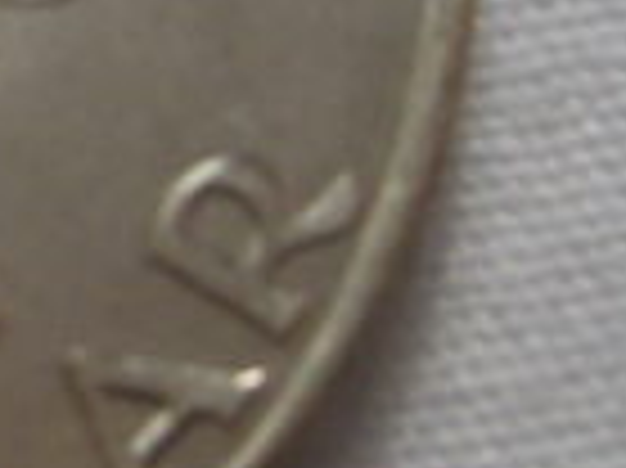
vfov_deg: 9.1
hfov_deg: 11.3
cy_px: -112
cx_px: -563
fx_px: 2909
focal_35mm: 161
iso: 50
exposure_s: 1/30
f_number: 2.8
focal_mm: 5.8
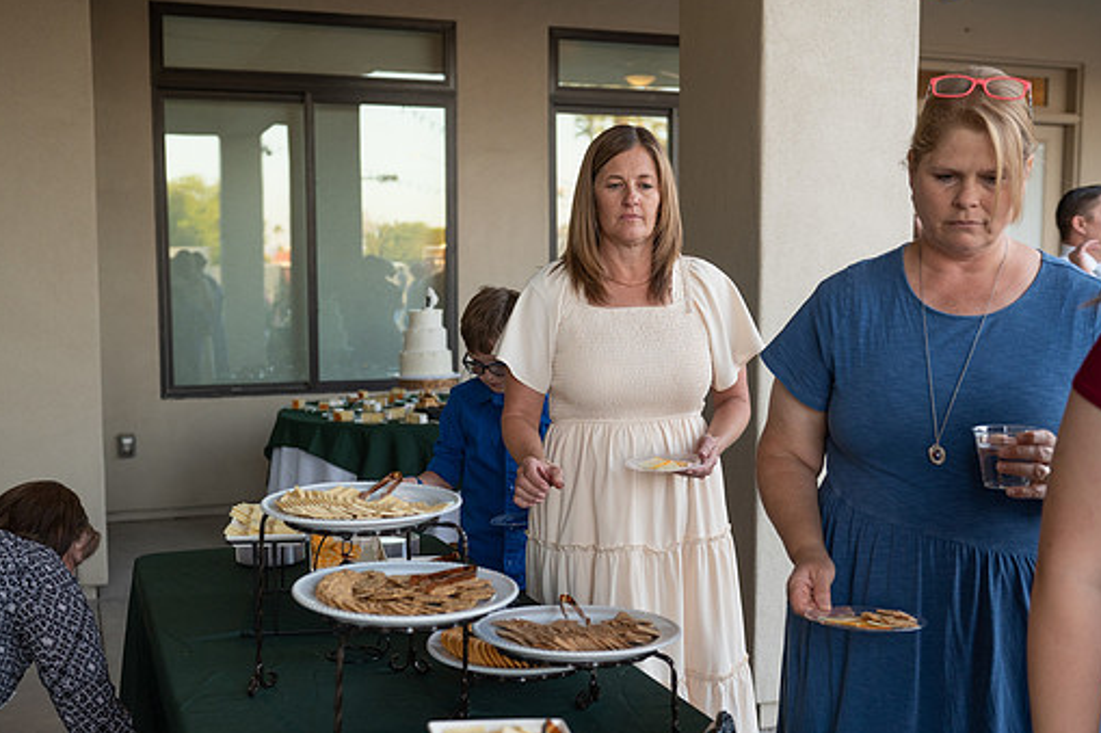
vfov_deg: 32.6
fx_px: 1253
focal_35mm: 41
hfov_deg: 47.4
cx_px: 528
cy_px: 404
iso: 800
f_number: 3.2
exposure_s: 1/320
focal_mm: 36
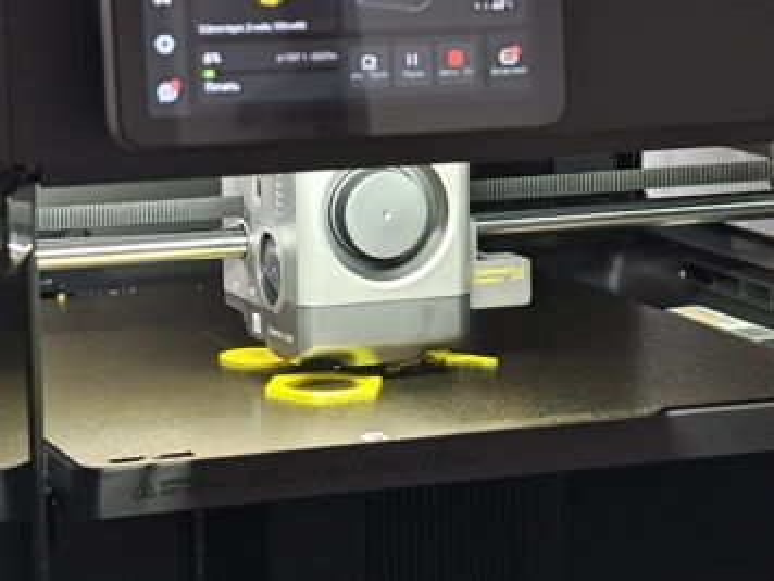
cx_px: 387
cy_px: 290
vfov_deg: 11.0
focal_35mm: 135
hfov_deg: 14.6
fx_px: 3019
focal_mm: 24.85
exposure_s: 1/41
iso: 1600
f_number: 3.1
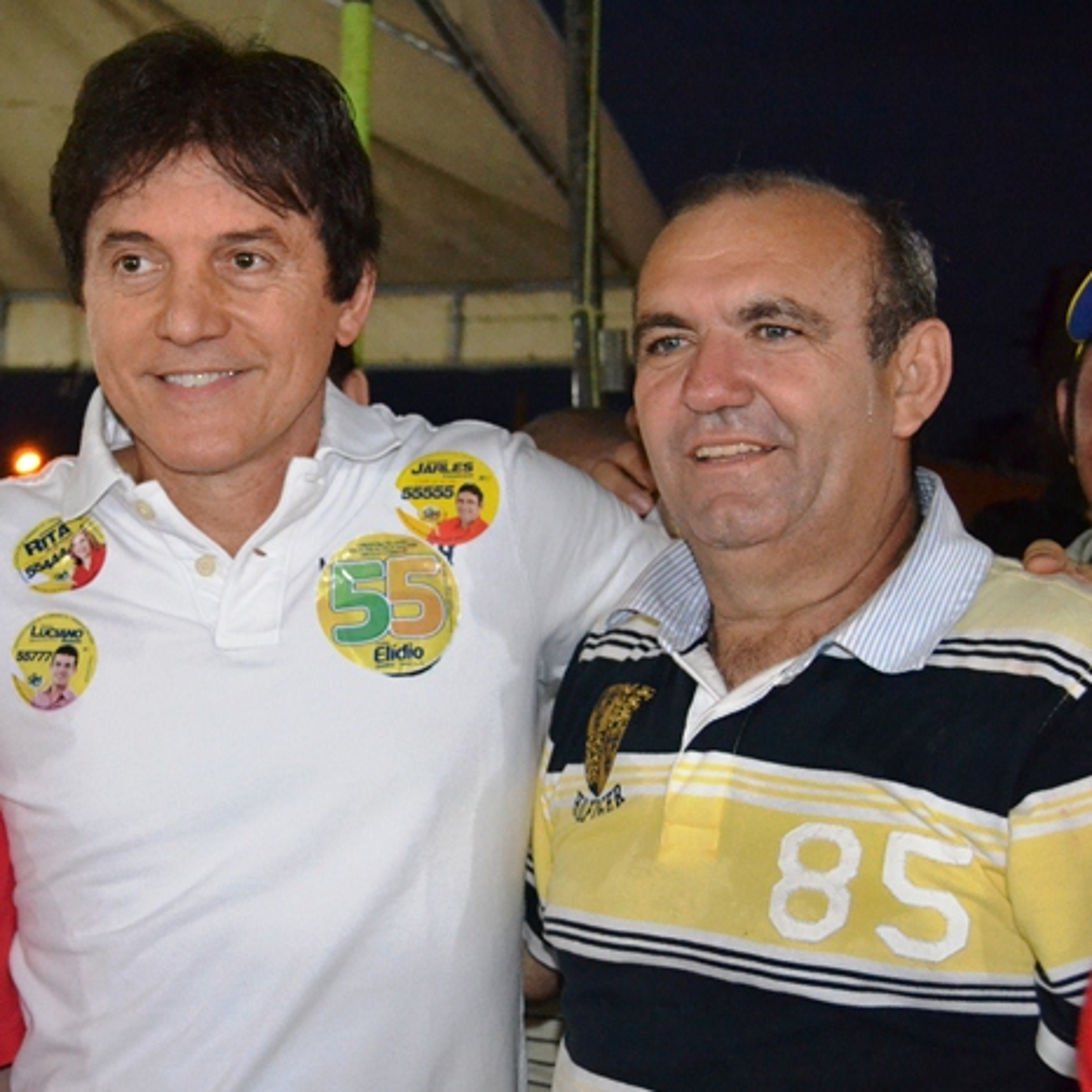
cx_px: 288
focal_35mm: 70
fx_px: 2498
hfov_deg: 24.4
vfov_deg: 24.6
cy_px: 613
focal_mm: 32
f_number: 4.8
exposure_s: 1/60
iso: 3200
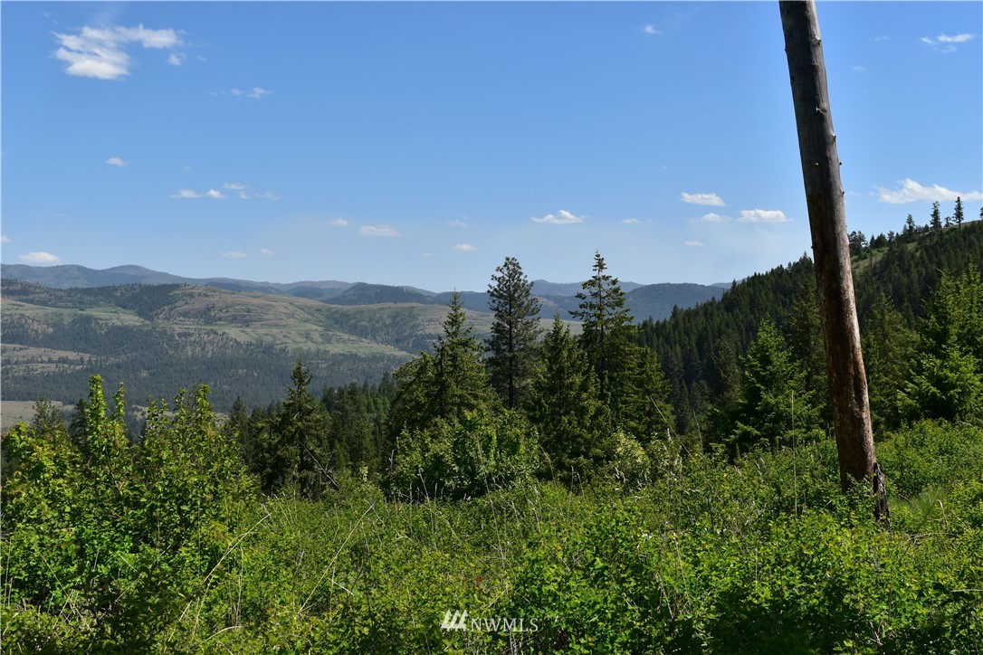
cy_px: 328
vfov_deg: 28.9
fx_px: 1270
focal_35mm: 46
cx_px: 492
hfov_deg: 42.3
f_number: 11
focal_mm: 31
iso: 250
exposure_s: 1/500
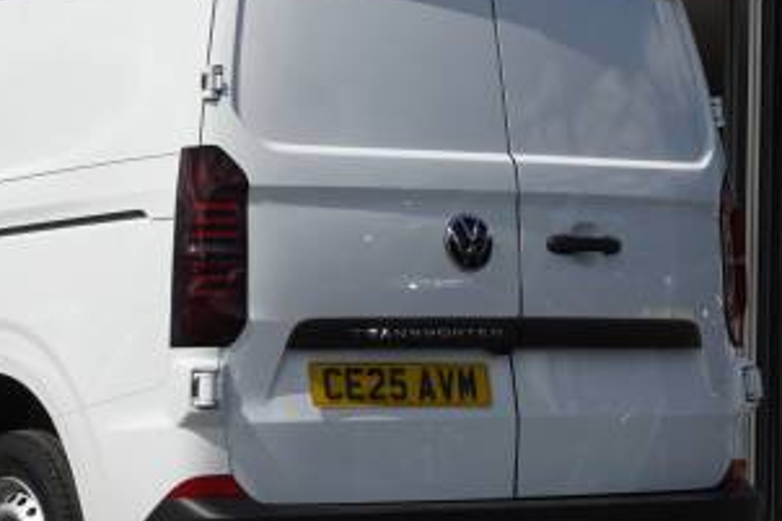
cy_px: 264
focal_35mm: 124
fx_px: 2693
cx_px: 194
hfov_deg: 16.4
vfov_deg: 11.0
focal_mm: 39
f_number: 9
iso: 100
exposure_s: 1/200
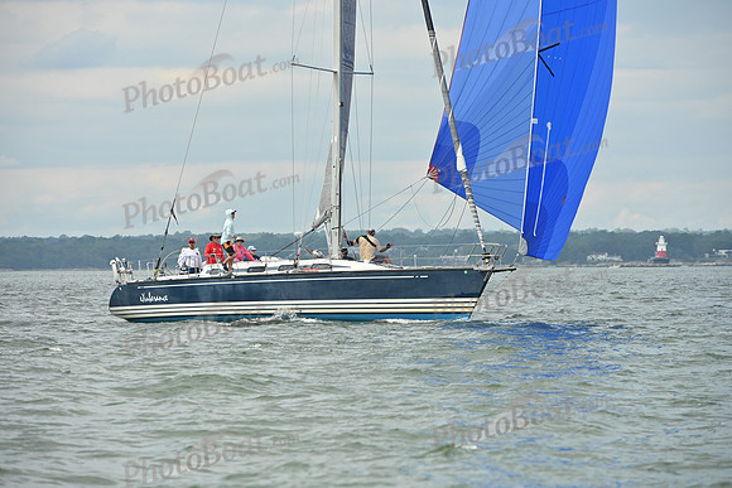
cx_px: 366
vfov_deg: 6.9
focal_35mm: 200
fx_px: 4067
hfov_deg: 10.3
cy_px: 244
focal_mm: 200
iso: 320
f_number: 9
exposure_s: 1/1600
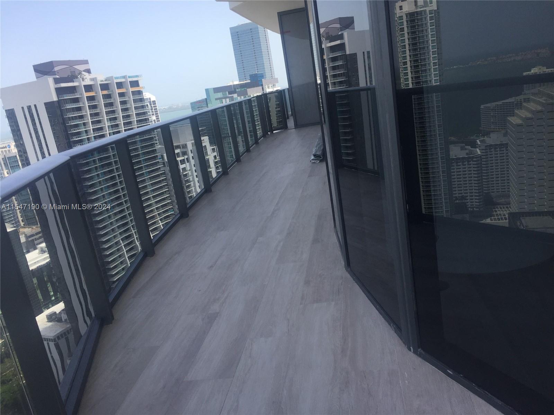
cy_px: 208
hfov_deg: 61.7
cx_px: 277
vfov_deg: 48.2
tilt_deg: -12.2
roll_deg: +9.3
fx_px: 464
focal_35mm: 29
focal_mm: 4.15
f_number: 2.2
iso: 32
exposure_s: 1/842
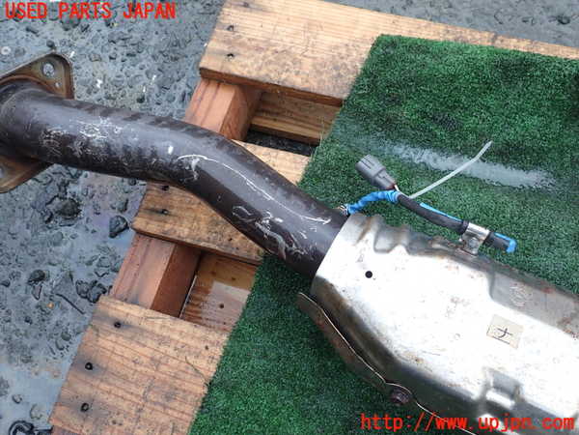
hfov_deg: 60.0
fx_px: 502
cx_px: 290
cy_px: 218
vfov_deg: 46.8
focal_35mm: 30
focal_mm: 5.4
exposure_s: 1/400
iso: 100
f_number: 3.2
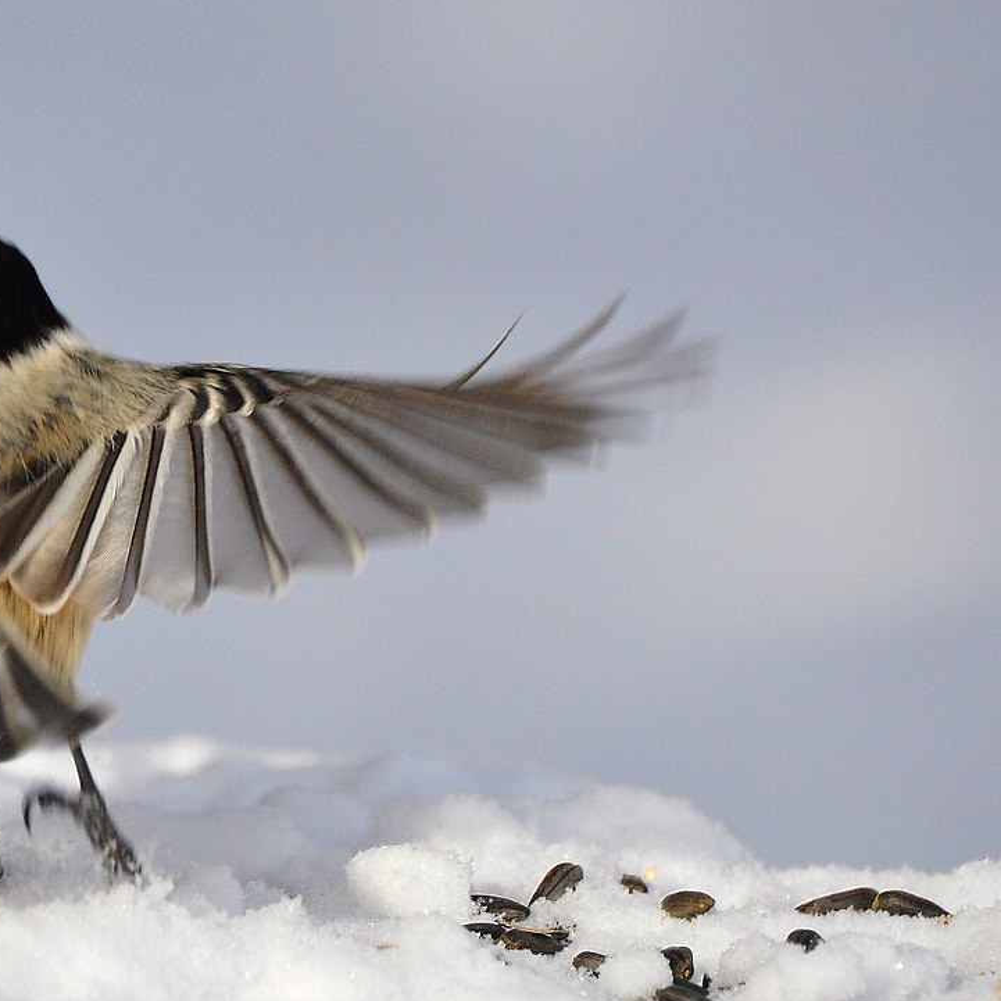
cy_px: 577
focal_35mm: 1413
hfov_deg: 1.2
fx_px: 46228
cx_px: 112
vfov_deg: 1.2
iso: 560
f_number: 6.3
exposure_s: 1/1000
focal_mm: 500
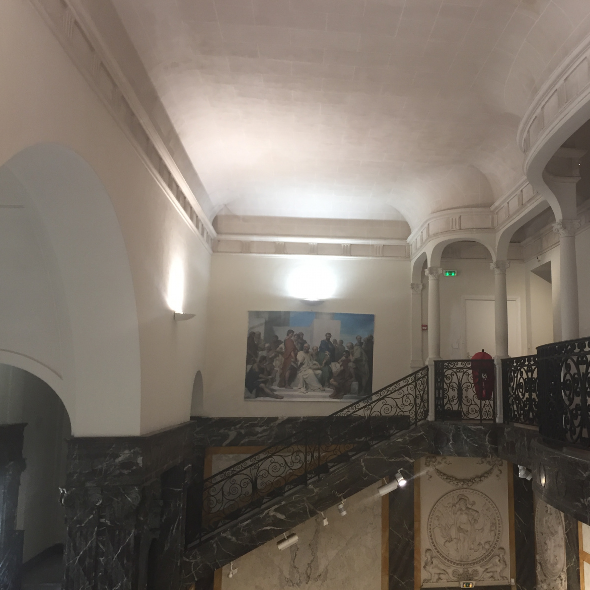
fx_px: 675
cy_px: 291
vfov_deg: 47.2
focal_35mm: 35
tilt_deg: +8.1
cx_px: 397
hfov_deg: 46.4
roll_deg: -0.8
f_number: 2.2
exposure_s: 1/33
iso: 80
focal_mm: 4.15
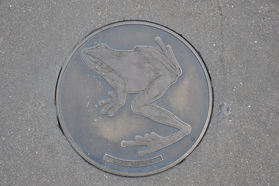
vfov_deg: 25.7
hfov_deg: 37.9
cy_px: 93
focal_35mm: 52
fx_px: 406
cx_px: 140
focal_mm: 35
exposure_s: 1/125
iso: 400
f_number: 5.6
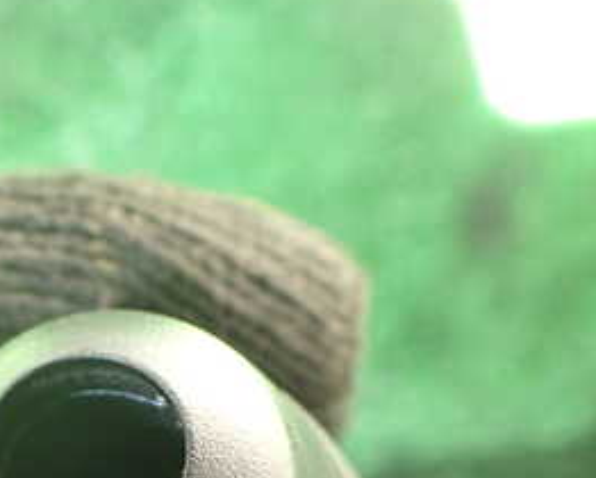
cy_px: 462
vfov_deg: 22.1
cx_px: 80
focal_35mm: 67
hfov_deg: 27.4
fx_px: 1183
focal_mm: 5.4
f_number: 2.3
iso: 640
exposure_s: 1/125
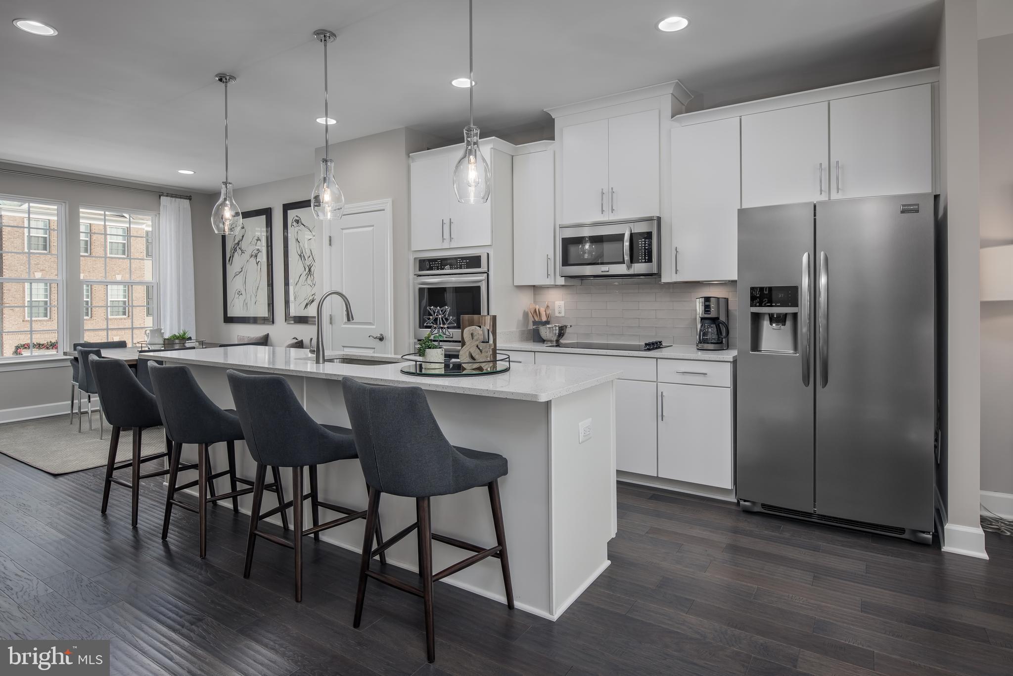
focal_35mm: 19
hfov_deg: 86.9
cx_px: 506
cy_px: 338
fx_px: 535
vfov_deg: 64.6
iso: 320
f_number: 9
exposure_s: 1/250
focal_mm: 19
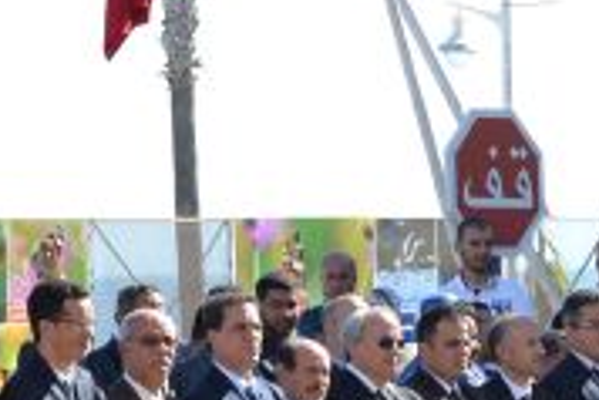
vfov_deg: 4.6
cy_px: 457
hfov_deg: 6.9
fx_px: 4942
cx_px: 350
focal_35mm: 297
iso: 100
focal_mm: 55
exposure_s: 1/200
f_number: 7.1
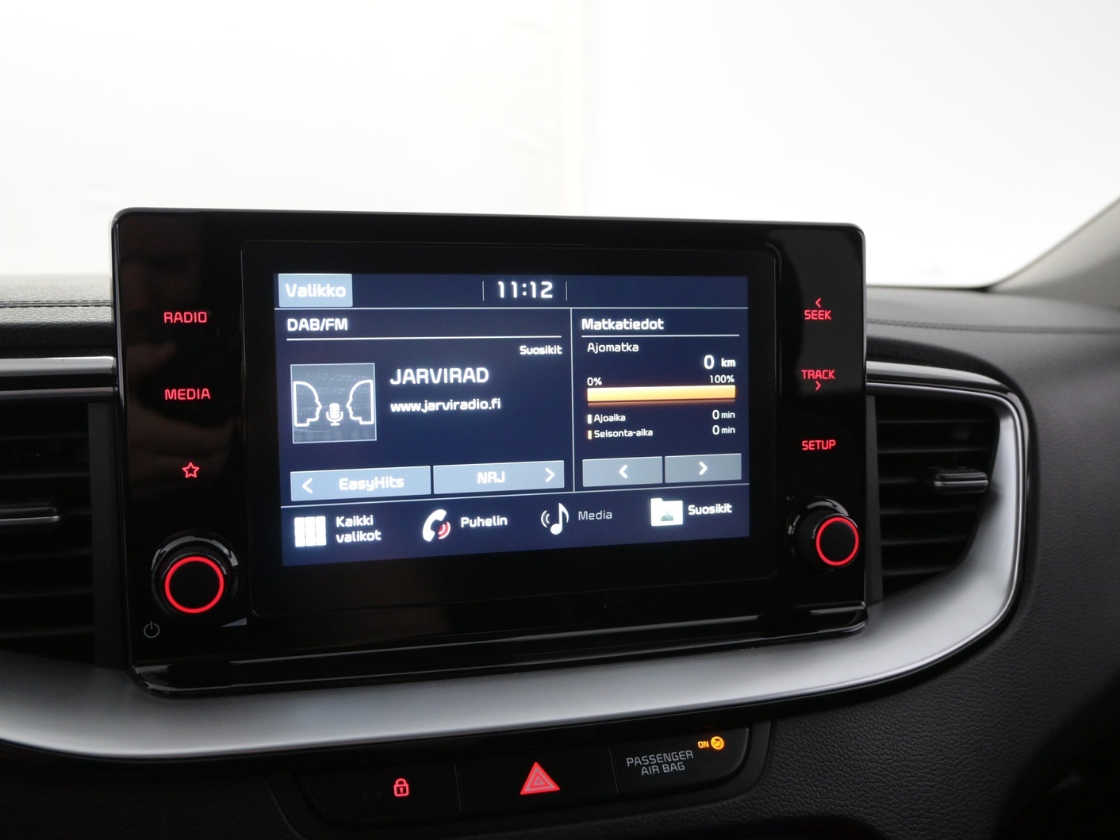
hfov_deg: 56.3
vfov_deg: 43.8
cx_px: 498
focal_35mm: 32
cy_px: 424
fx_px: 1044
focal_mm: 19.5
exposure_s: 1/60
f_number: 4
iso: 2500
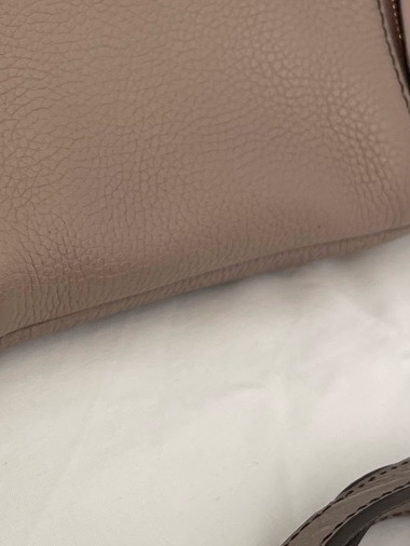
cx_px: 35
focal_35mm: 79
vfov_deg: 24.4
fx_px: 1247
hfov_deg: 18.3
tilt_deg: -40.7
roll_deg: -21.7
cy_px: 140
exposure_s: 1/121
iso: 125
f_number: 1.6
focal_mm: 5.1
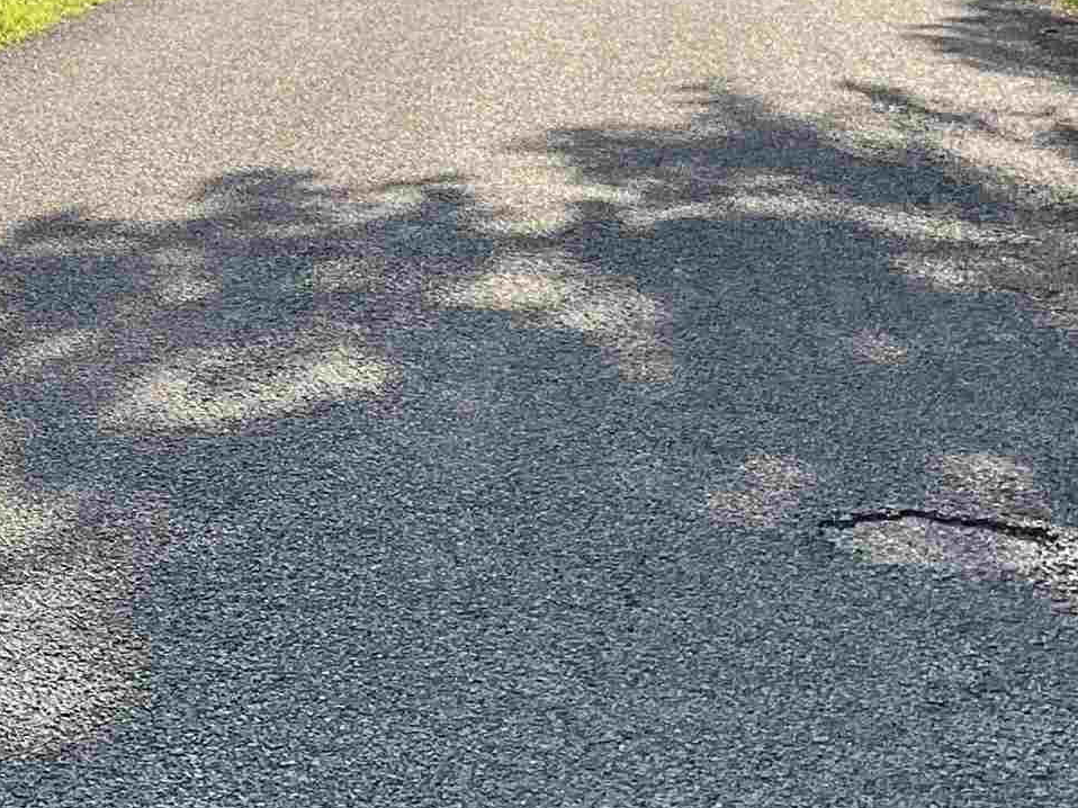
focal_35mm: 93
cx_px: -299
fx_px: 2895
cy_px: -32
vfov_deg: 15.5
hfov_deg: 19.5
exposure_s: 1/439
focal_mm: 3
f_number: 1.8
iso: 16
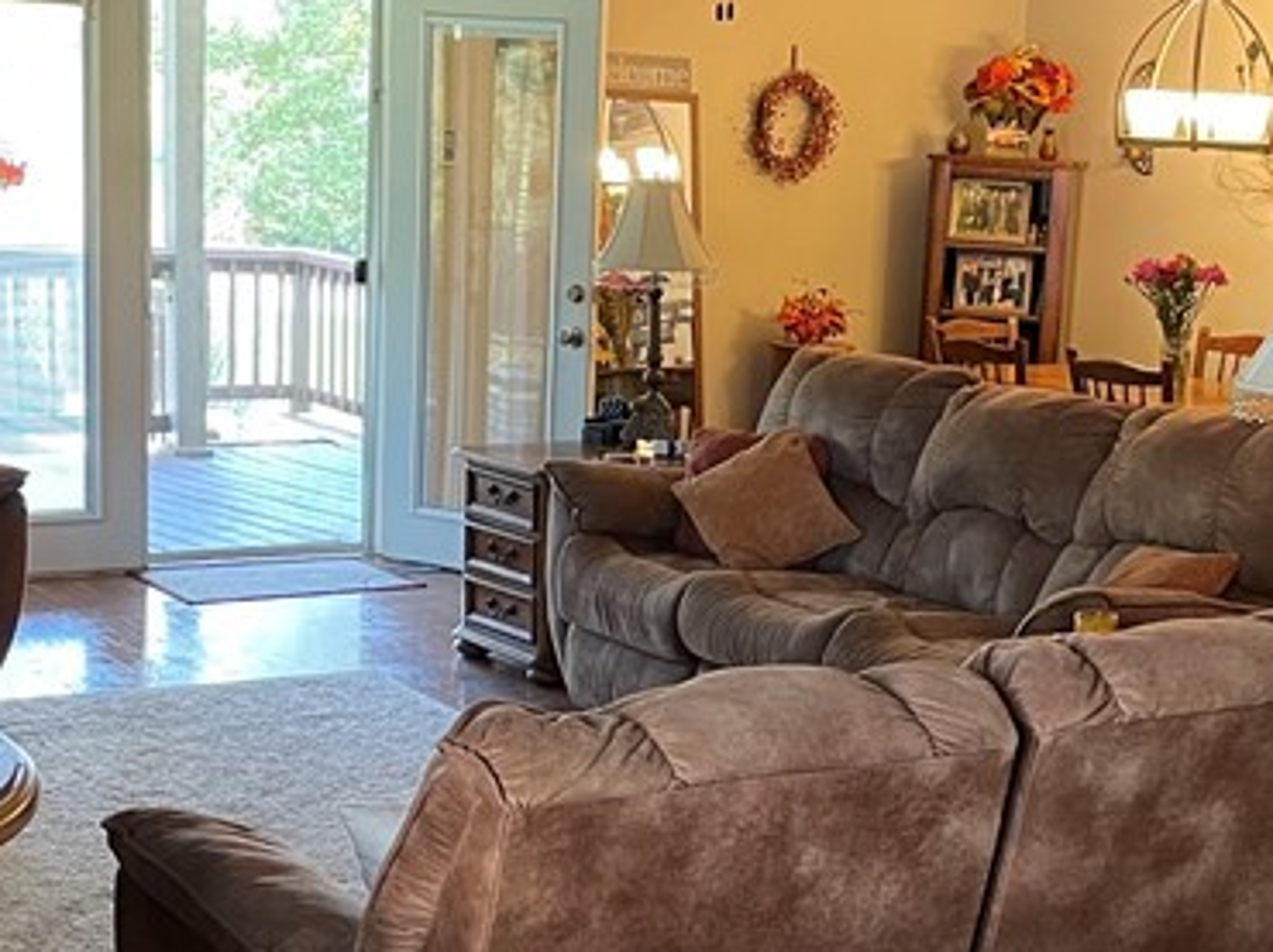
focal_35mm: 72
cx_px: 867
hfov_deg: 26.9
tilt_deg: -11.1
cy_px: 653
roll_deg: -3.2
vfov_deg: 20.3
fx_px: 2646
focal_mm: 4.2
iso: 320
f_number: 1.6
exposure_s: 1/60
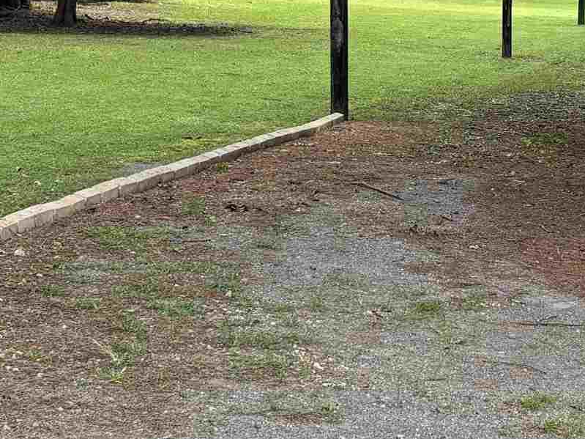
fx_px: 1690
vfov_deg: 14.6
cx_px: 486
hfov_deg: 19.4
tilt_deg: -2.0
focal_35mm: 100
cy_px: 51
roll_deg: -0.3
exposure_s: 1/493
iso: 50
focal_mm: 5.96
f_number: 1.6
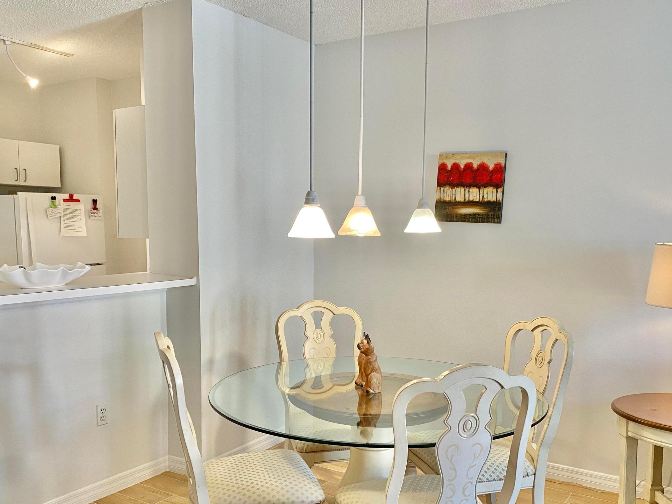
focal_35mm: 33
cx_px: 315
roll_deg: -0.3
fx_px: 641
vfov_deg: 42.7
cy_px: 305
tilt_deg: -4.5
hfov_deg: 55.3
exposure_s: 1/60
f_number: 1.8
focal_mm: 4.25
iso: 100
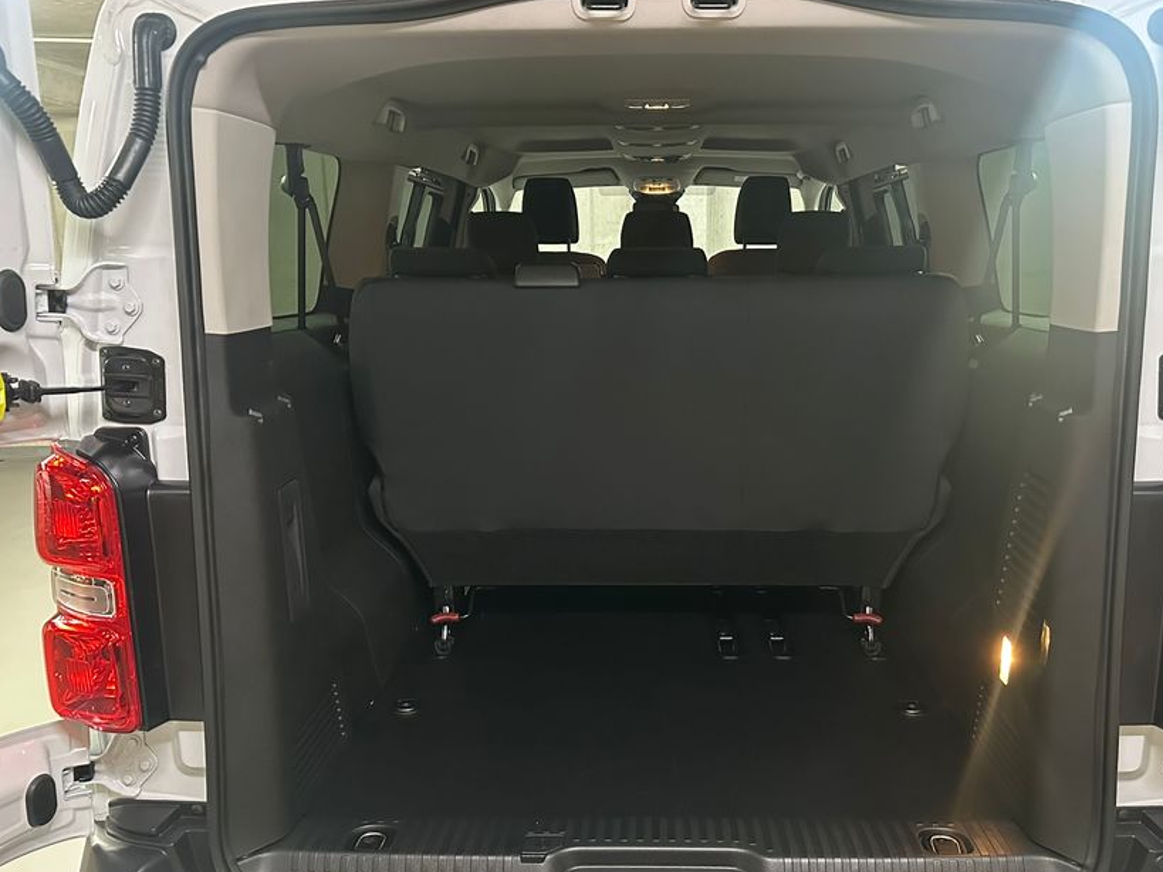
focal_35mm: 30
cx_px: 648
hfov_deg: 59.8
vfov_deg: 46.6
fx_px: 1008
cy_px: 506
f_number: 1.78
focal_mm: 6.86
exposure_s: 1/33
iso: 1000
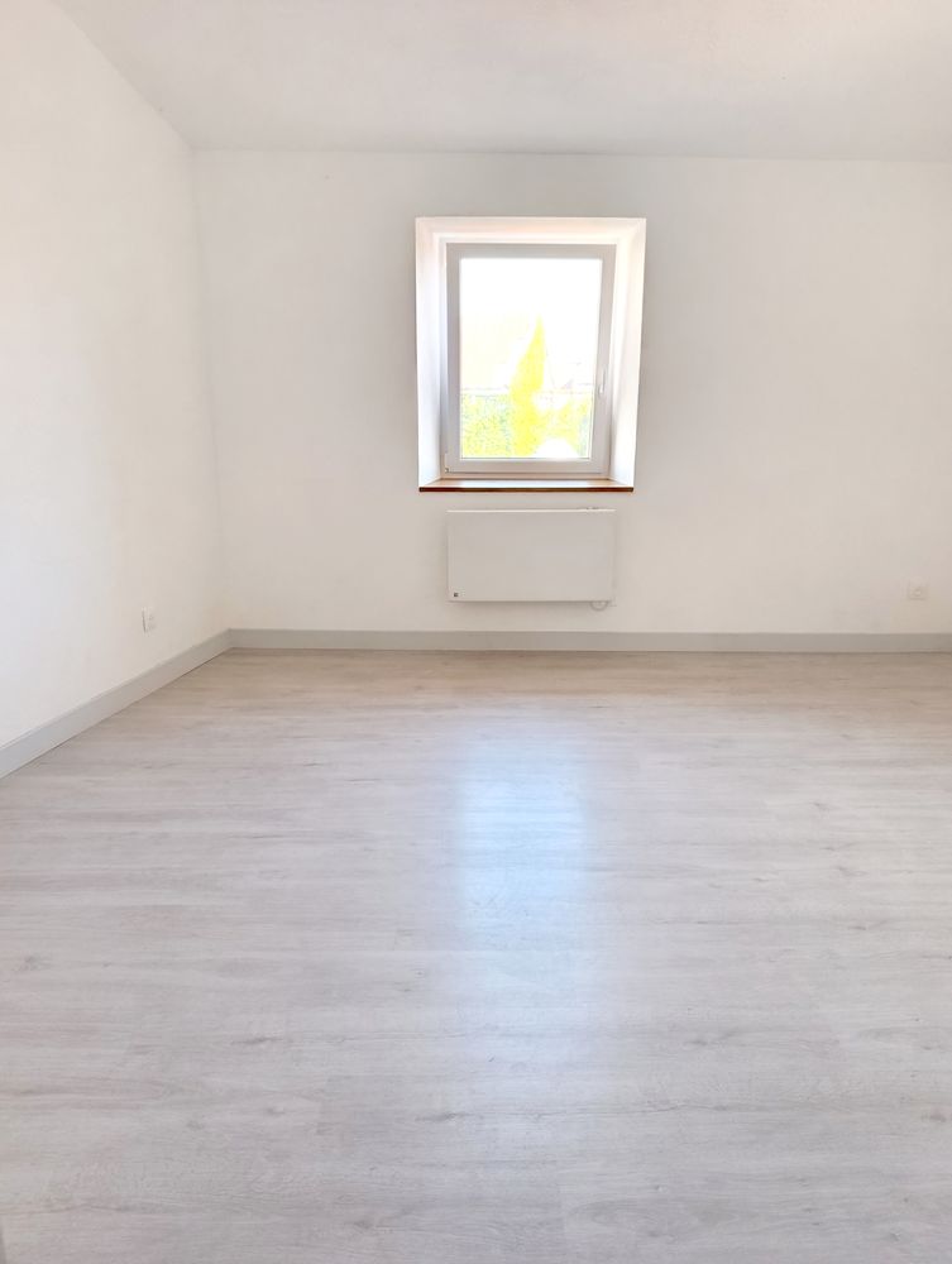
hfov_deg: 59.0
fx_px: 841
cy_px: 632
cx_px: 476
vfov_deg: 73.8
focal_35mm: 23
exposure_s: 1/100
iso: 535
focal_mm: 6.11
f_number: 1.65
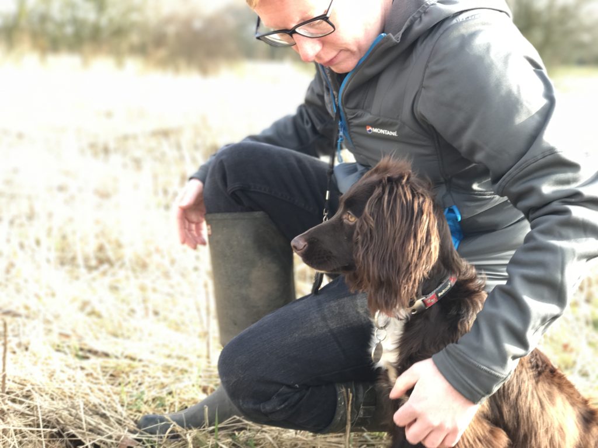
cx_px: 299
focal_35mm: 57
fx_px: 985
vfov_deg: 25.7
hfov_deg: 33.8
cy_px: 224
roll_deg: -3.3
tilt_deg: -10.5
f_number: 2.8
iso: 25
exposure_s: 1/50
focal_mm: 6.6
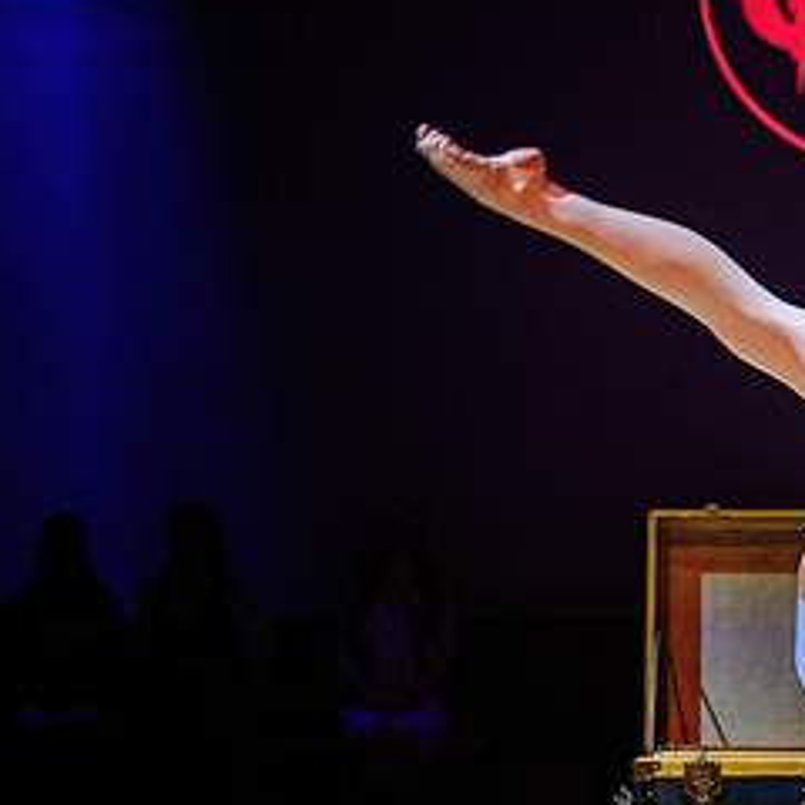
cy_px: 522
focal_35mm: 108
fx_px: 2842
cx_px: 909
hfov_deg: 15.6
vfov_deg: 16.1
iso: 1600
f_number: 2.8
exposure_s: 1/320
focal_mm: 50
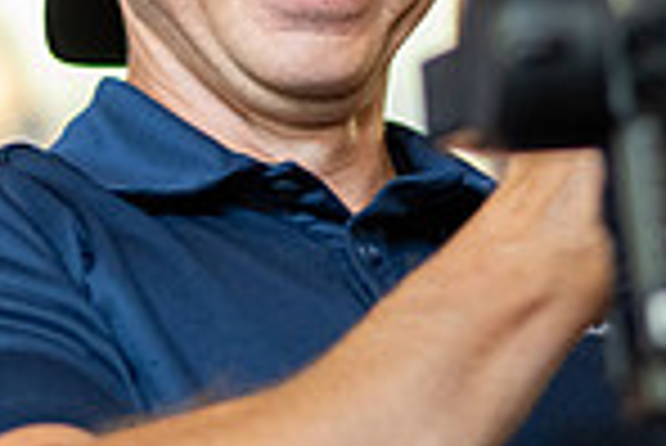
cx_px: 180
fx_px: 3629
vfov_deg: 7.0
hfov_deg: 10.5
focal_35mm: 196
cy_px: 151
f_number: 1.8
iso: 1000
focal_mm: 50
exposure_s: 1/200
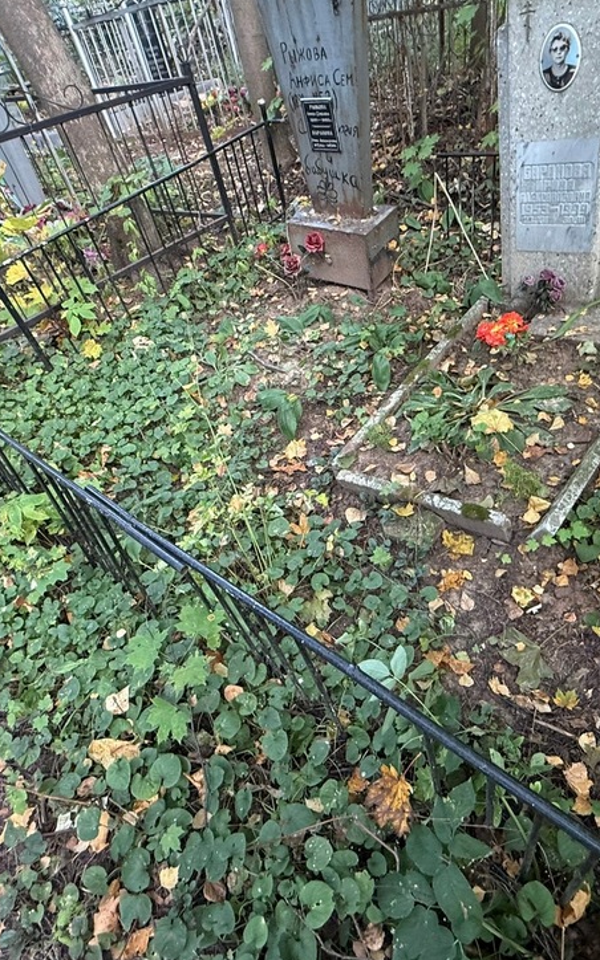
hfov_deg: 57.0
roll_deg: +16.1
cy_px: 477
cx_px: 348
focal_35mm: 21
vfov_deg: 82.3
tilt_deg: -38.6
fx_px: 550
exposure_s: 1/95
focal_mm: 2.22
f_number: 2.2
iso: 320
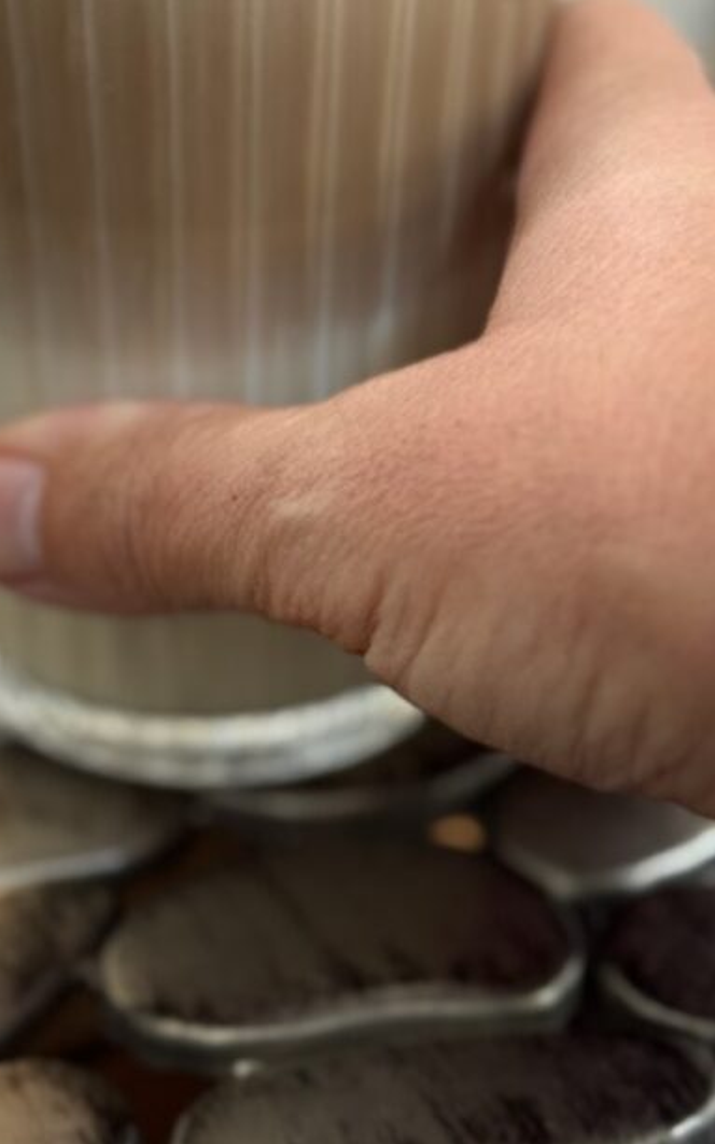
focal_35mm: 85
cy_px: 297
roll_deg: +1.2
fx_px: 2651
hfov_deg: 15.4
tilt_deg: -26.1
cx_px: 329
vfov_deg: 24.1
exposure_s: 1/40
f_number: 1.78
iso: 320
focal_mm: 6.76
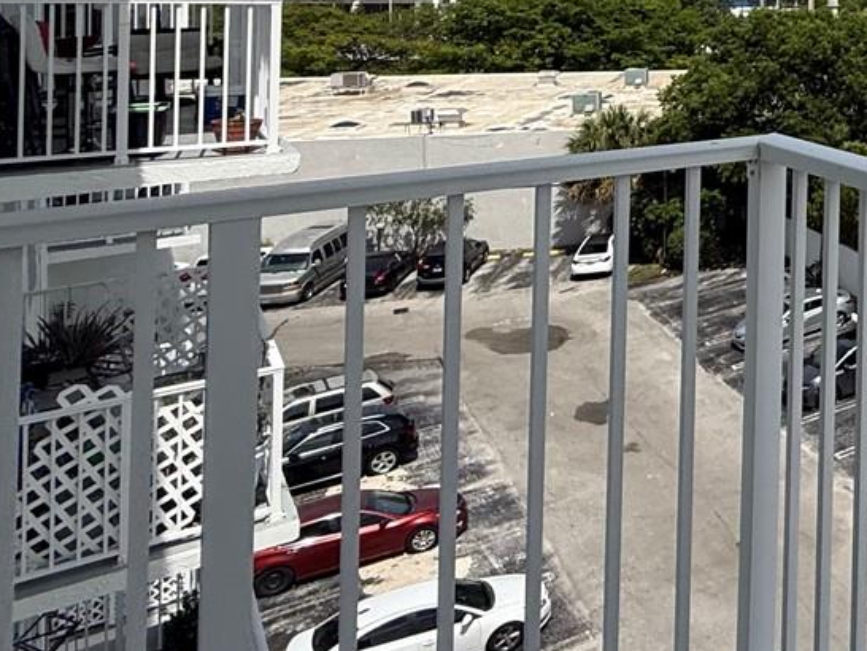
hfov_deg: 32.1
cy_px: -29
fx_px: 1027
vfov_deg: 31.9
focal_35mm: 41
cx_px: 1178
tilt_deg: -0.7
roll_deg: -0.4
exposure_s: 1/3289
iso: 50
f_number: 2.2
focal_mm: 2.22
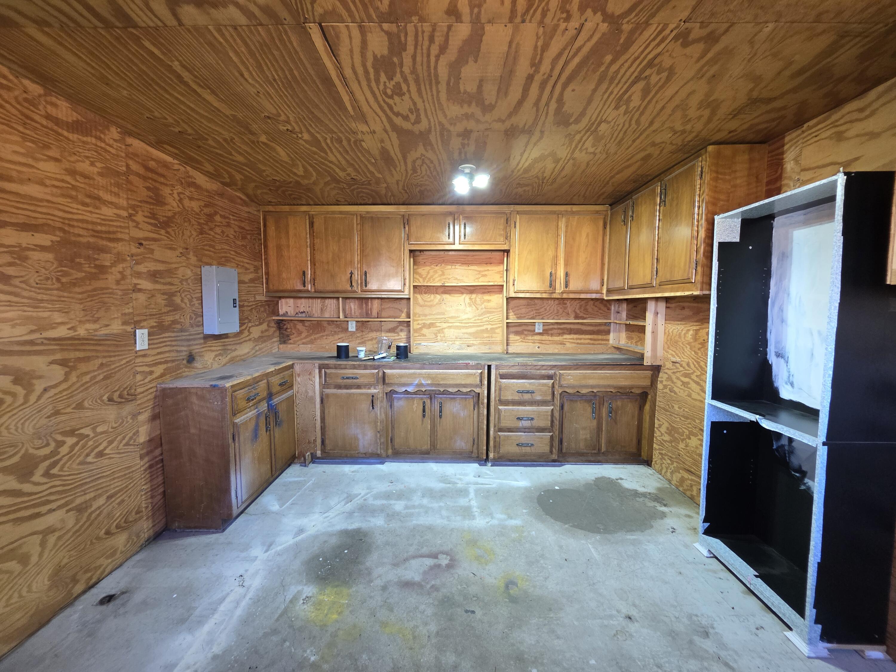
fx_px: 336
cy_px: 336
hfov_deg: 106.2
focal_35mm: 13
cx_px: 448
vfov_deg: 89.9
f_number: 1.9
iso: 320
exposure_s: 1/60
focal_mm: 2.2
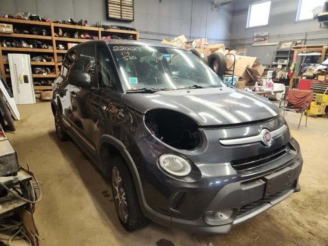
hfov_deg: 73.9
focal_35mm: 23
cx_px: 164
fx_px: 218
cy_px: 123
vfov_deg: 58.9
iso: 500
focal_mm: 5.4
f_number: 1.8
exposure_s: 1/40
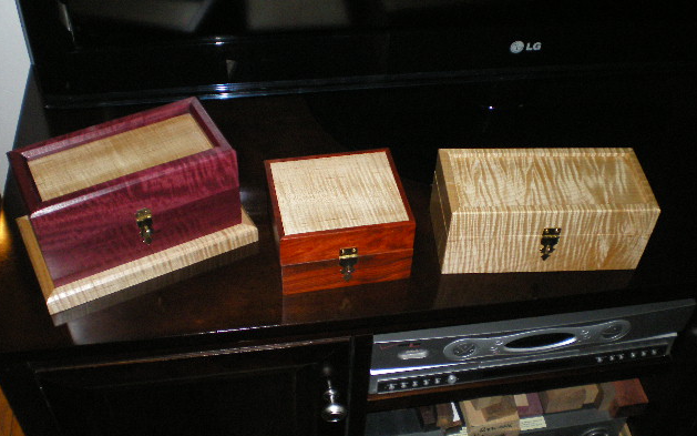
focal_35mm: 41
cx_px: 349
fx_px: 779
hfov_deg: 48.2
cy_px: 257
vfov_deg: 31.2
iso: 400
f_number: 3.1
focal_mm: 6.3
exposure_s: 1/30
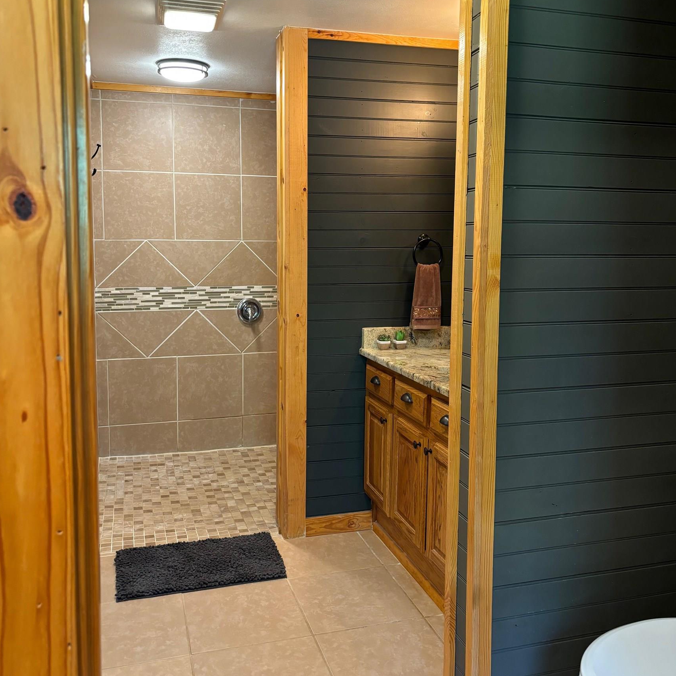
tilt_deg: -6.0
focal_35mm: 31
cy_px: 299
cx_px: 339
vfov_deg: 52.4
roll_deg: -0.6
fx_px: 685
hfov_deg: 52.5
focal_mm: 5.96
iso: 250
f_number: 1.6
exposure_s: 1/60
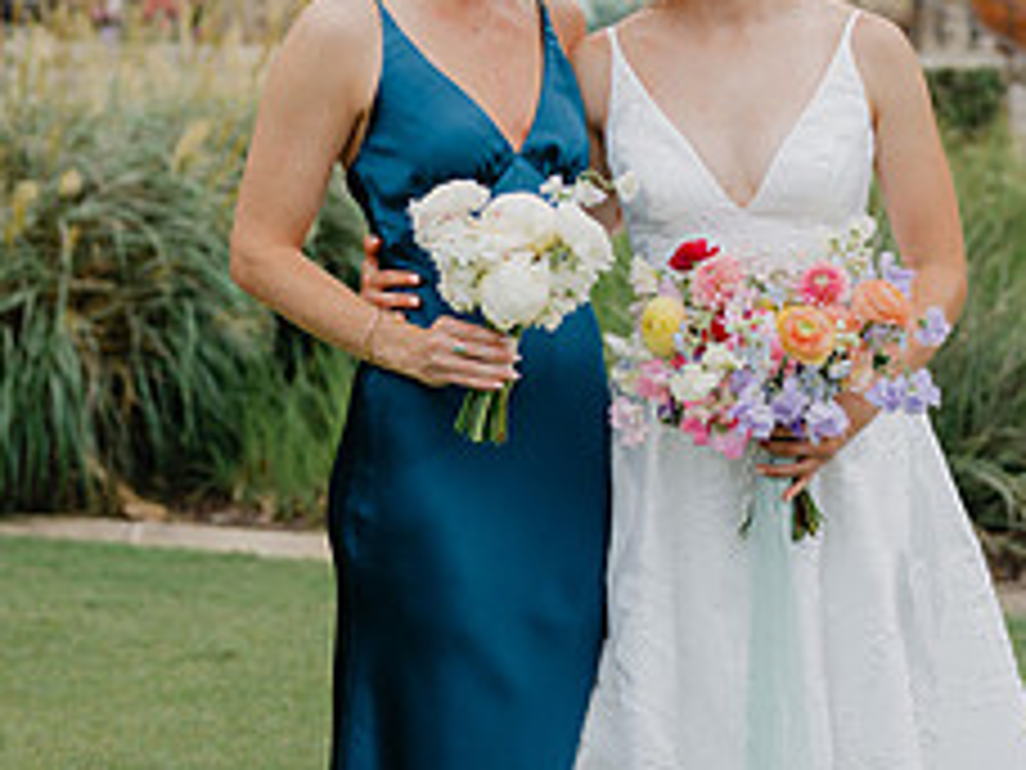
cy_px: 356
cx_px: 603
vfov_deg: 15.6
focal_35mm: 95
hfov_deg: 20.6
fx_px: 2816
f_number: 2.5
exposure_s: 1/1250
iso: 64
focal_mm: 50
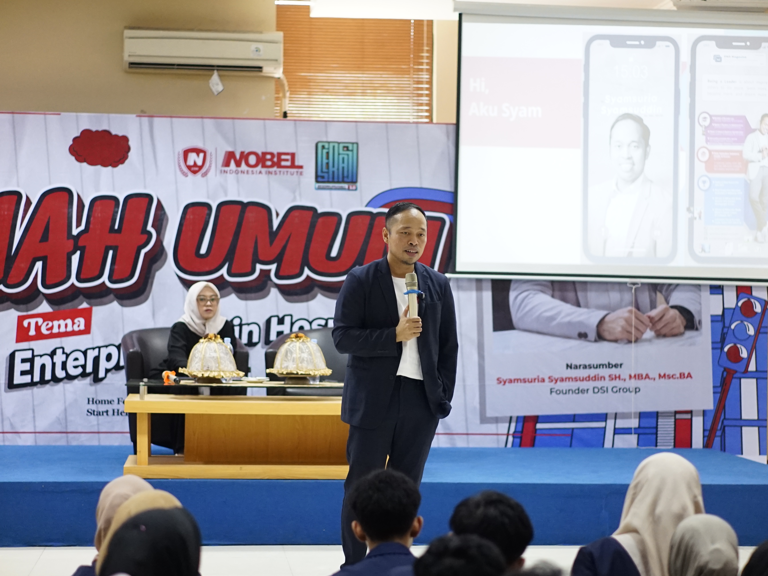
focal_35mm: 82
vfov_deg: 18.0
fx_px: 1819
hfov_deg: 23.8
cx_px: 397
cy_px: 288
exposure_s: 1/100
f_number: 1.8
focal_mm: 50
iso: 2000
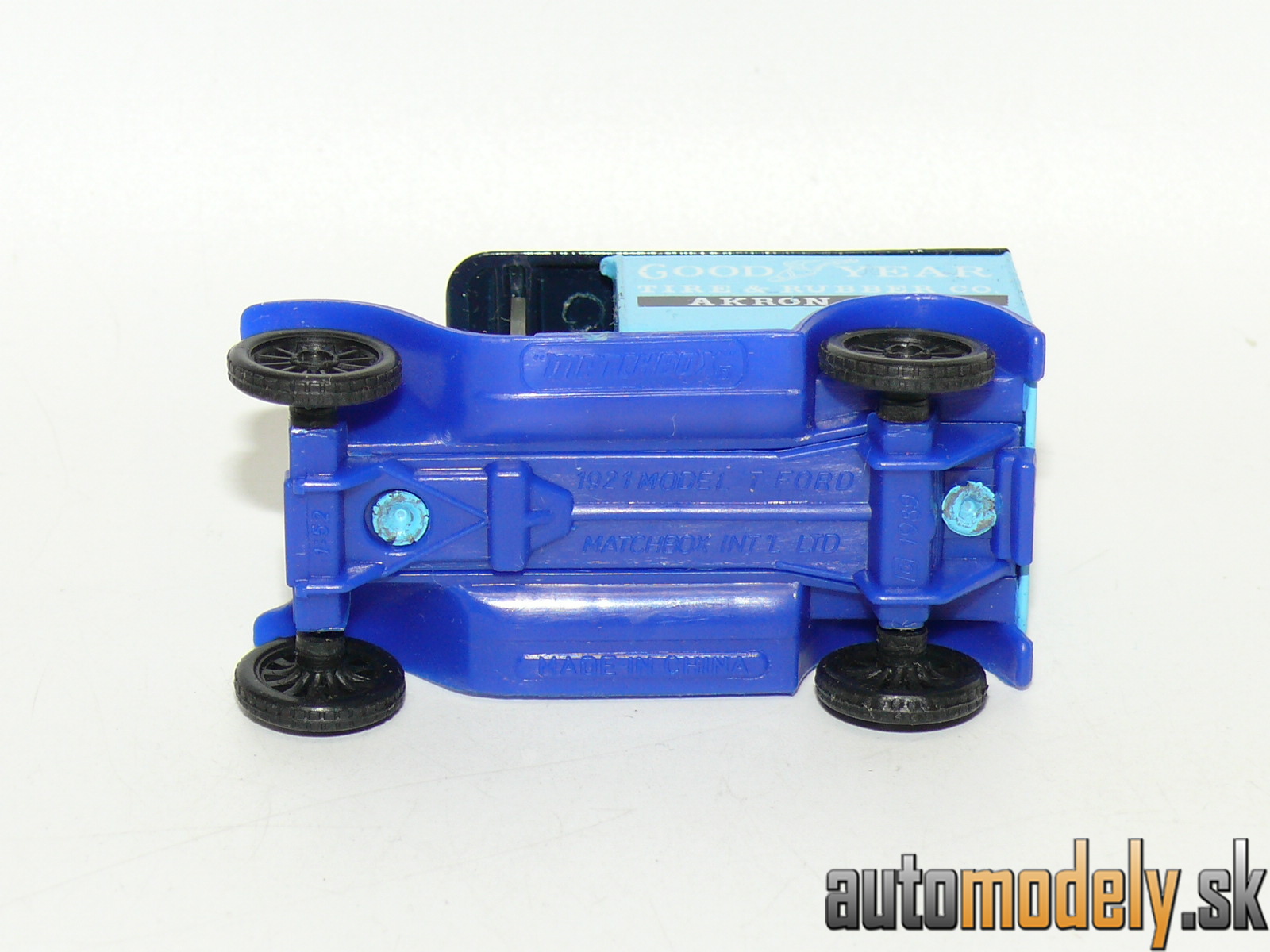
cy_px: 476
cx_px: 635
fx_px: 4293
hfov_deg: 16.8
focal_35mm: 117
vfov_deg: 12.7
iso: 100
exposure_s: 1/30
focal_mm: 14.4
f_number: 4
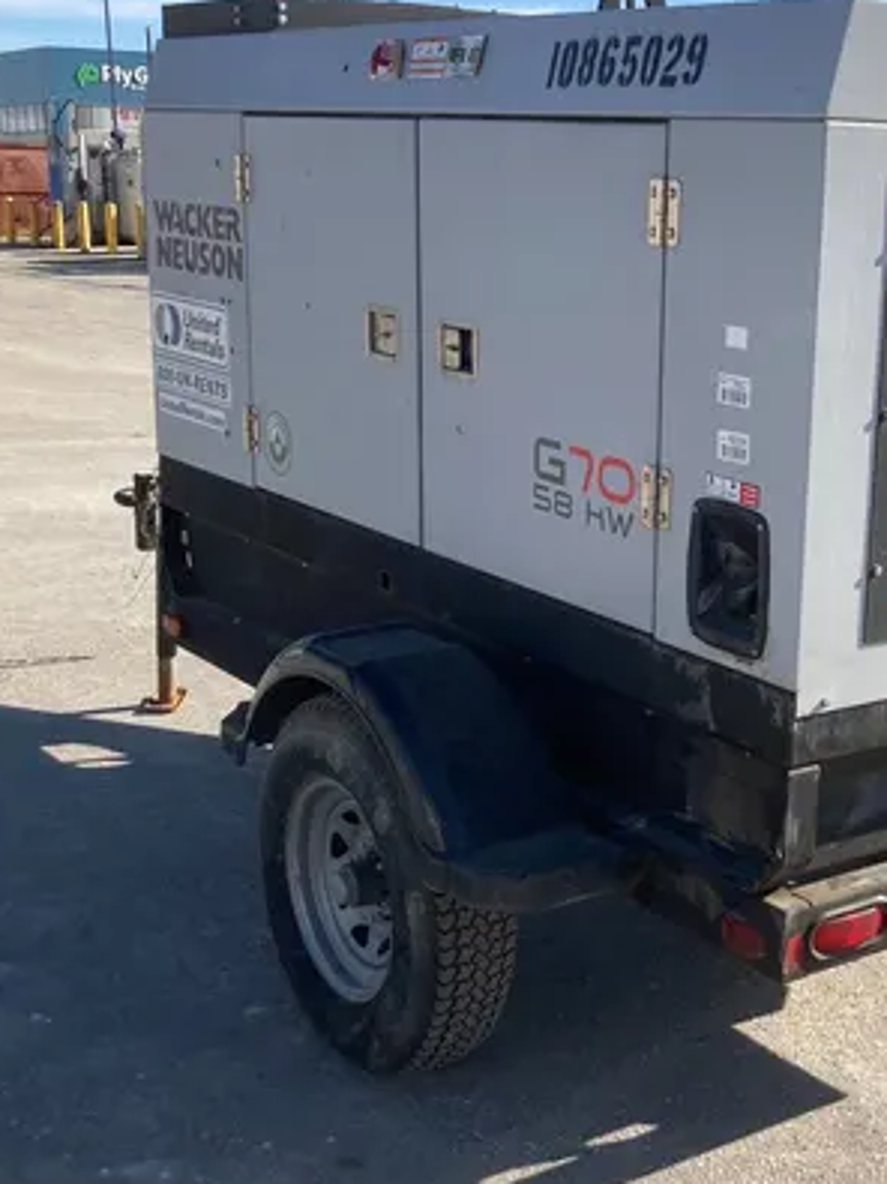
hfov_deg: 27.6
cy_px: 646
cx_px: 659
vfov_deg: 36.8
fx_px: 1778
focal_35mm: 52
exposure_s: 1/1715
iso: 20
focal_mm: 3.99
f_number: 1.8
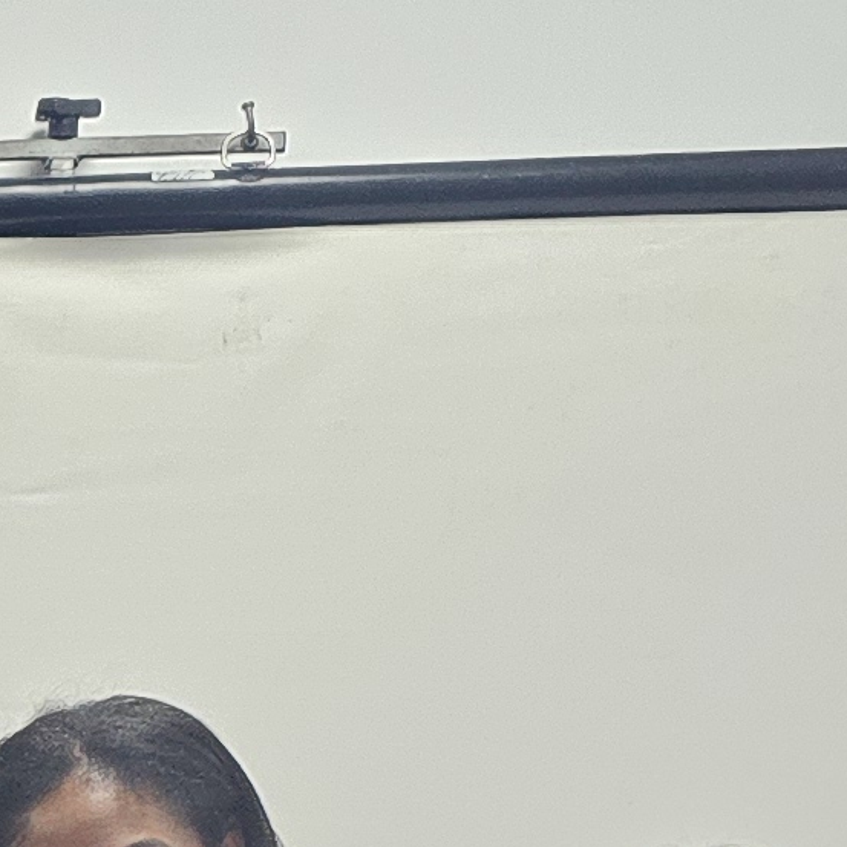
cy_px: 1377
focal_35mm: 147
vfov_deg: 11.3
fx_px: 4069
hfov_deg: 10.5
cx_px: -1042
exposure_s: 1/120
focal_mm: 6.3
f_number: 1.7
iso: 320
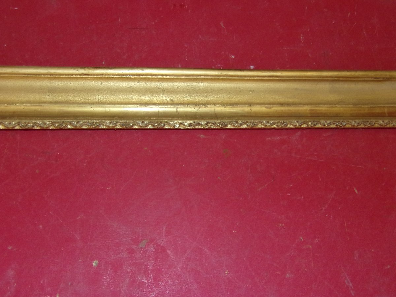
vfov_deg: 39.7
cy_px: 148
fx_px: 412
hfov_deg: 51.4
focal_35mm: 36
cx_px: 198
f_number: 3.9
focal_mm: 6.5
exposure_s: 1/34
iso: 200
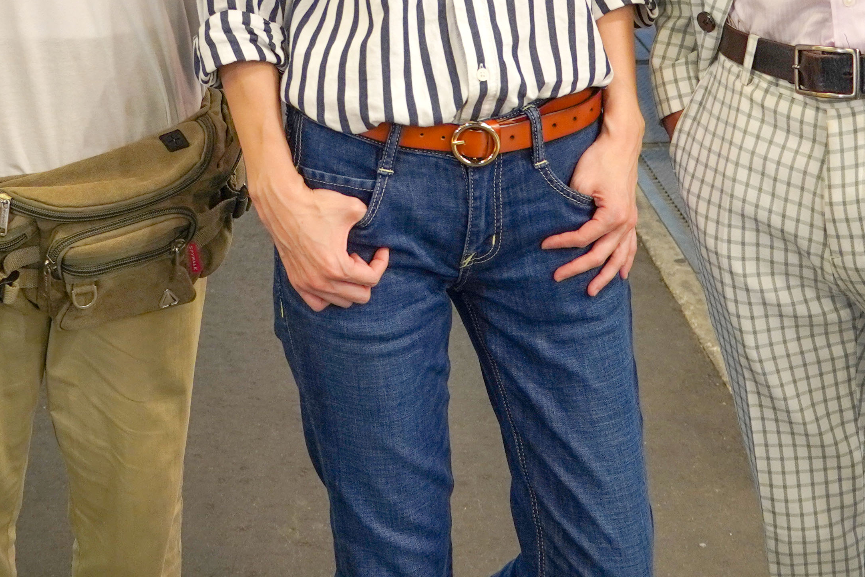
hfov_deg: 26.9
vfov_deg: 16.9
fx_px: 1802
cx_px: 307
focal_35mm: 75
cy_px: -215
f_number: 3.5
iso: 500
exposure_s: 1/30
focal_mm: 18
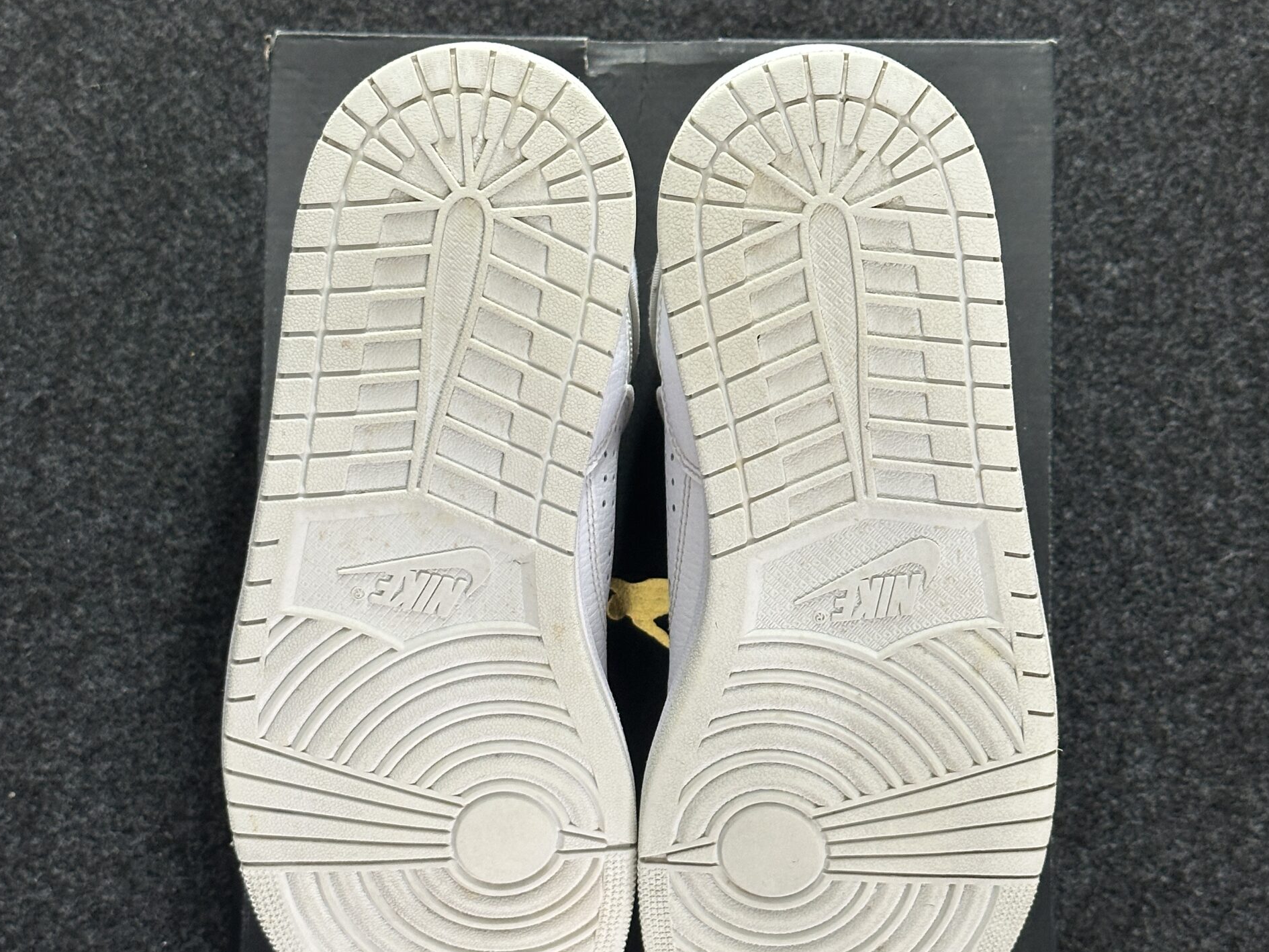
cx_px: 640
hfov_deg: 29.8
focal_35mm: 65
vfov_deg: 22.5
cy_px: 585
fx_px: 2383
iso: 200
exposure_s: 1/50
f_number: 1.78
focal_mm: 6.86
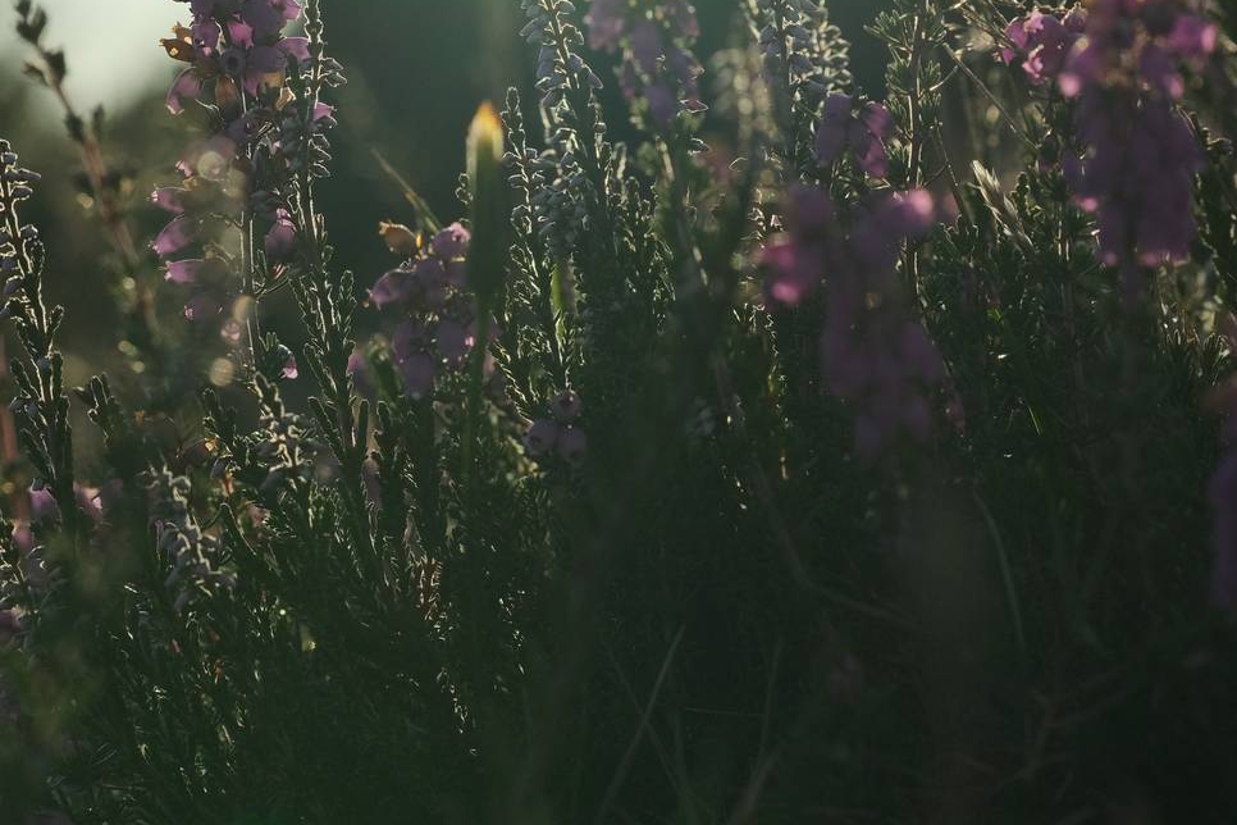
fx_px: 5978
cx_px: 410
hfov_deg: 11.8
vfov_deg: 7.9
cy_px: 177
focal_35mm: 174
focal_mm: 70
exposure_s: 1/1600
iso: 640
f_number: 8
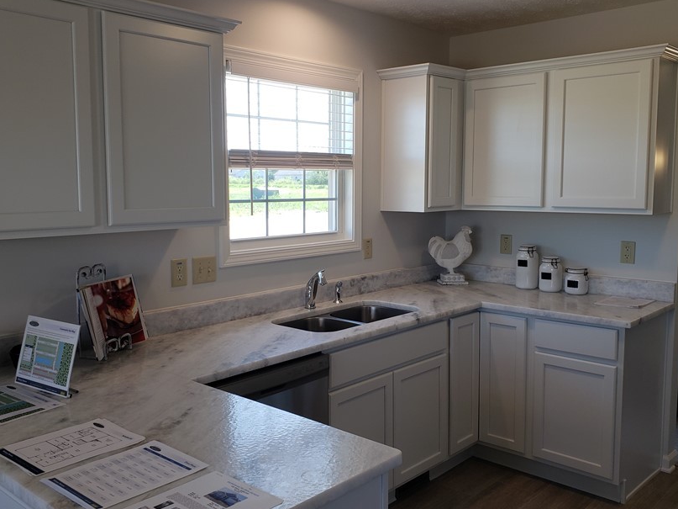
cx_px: 349
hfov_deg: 55.4
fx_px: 646
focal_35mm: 33
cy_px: 267
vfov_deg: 42.9
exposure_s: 1/120
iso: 80
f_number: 2.4
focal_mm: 4.3
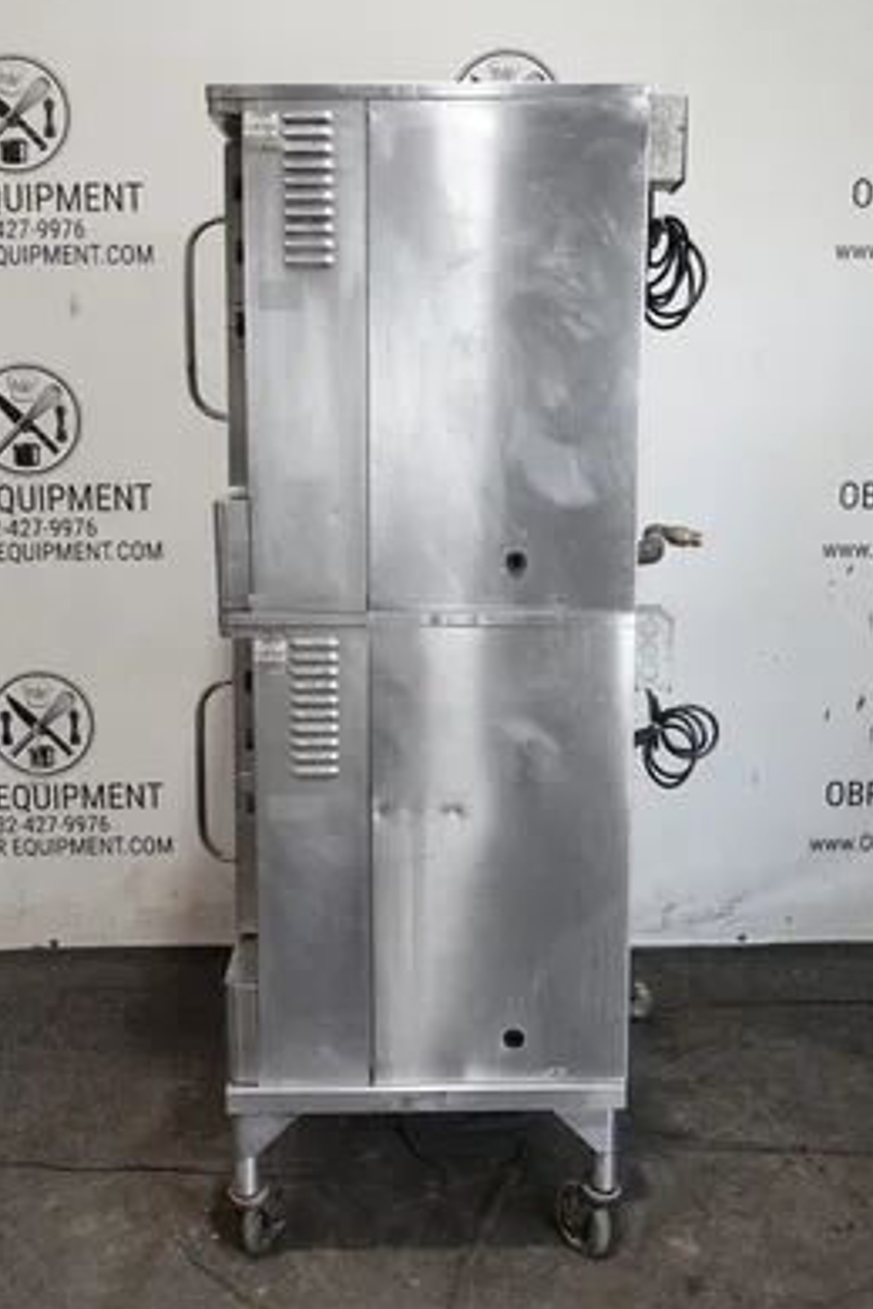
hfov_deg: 33.4
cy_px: 648
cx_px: 438
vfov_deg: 48.5
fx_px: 1455
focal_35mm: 40
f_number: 4
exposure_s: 1/30
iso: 500
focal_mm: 14.4
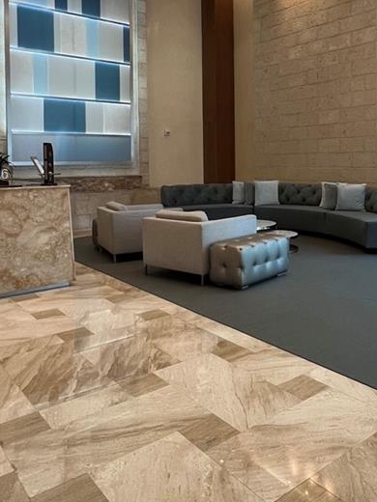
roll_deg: +1.0
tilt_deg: -1.4
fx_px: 436
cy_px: 176
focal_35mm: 30
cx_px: 265
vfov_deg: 58.9
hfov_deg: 45.7
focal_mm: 1.57
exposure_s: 1/60
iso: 160
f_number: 1.8
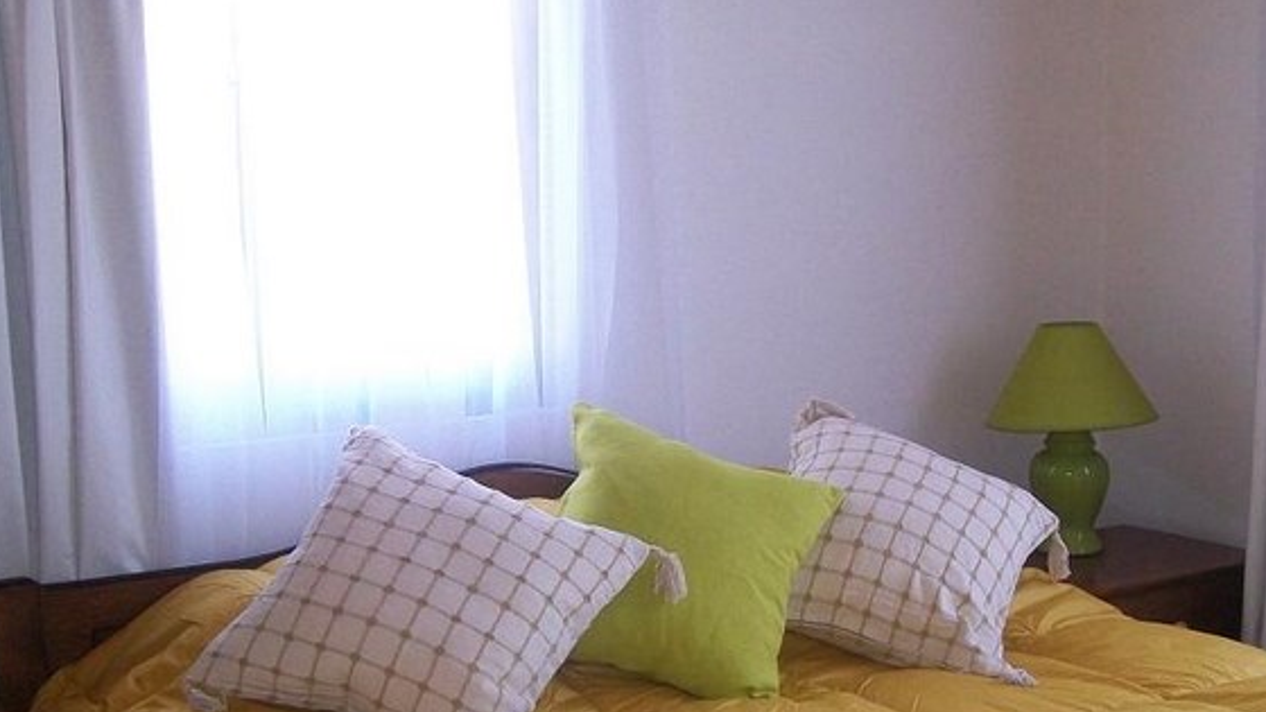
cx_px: 674
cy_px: 522
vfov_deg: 21.3
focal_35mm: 56
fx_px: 1880
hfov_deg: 37.2
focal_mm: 6
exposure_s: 1/40
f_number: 2.7
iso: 160
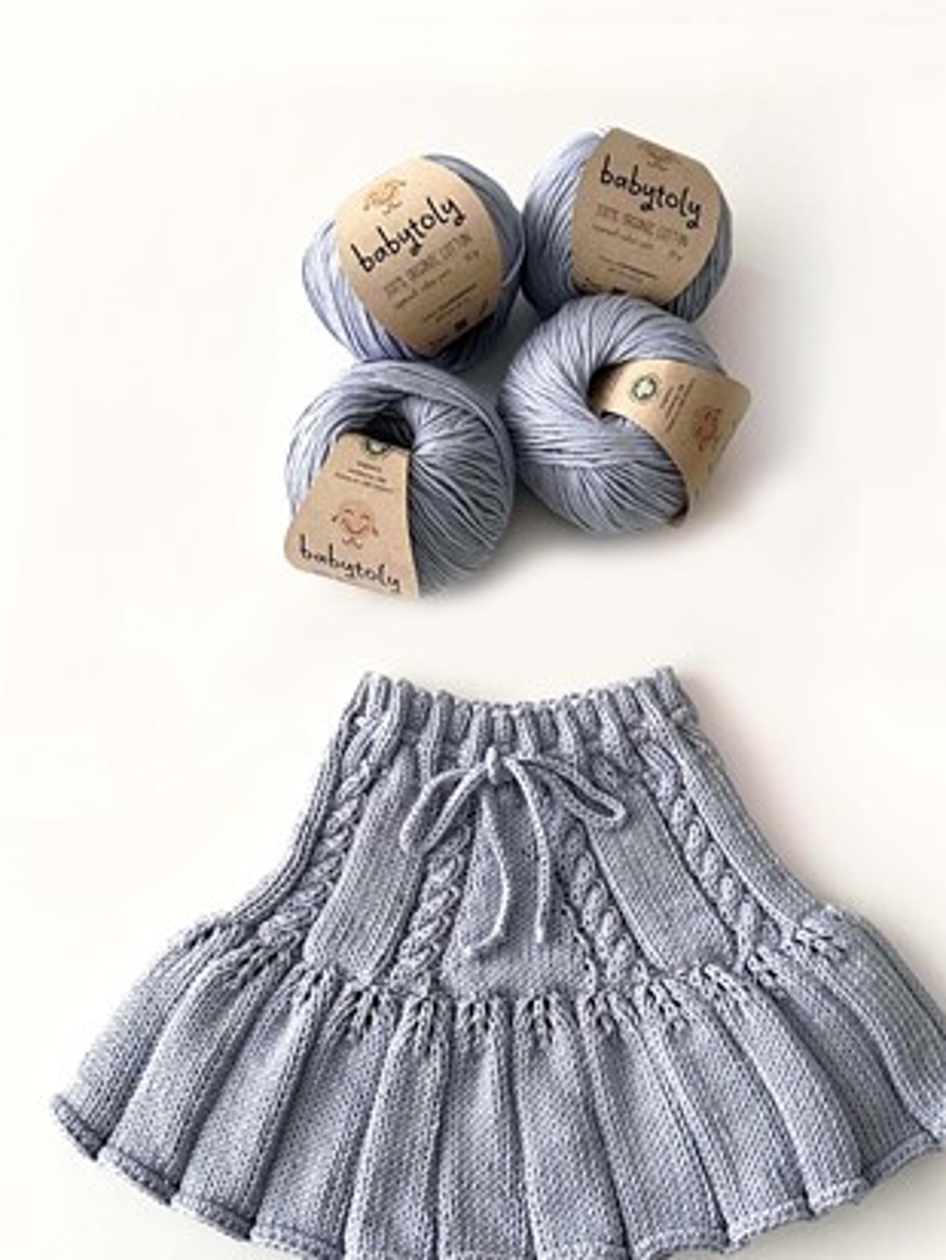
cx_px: 497
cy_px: 734
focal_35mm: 31
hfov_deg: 45.4
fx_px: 1129
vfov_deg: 58.0
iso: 1000
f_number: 1.78
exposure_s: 1/31
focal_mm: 6.86
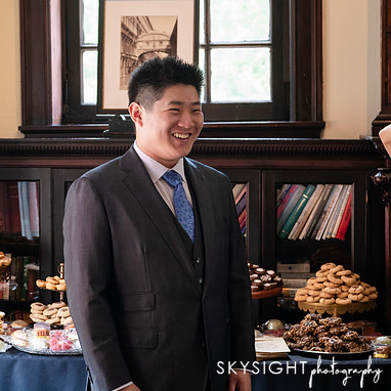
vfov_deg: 18.7
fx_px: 1188
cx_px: 99
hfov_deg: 18.6
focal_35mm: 93
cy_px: 196
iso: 4000
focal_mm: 70
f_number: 5
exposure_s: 1/250
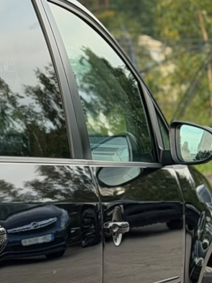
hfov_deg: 7.2
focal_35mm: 194
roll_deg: +1.1
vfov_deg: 10.1
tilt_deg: -7.4
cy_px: 282
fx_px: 1585
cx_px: -277
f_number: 1.78
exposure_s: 1/227
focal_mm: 6.76
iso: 64
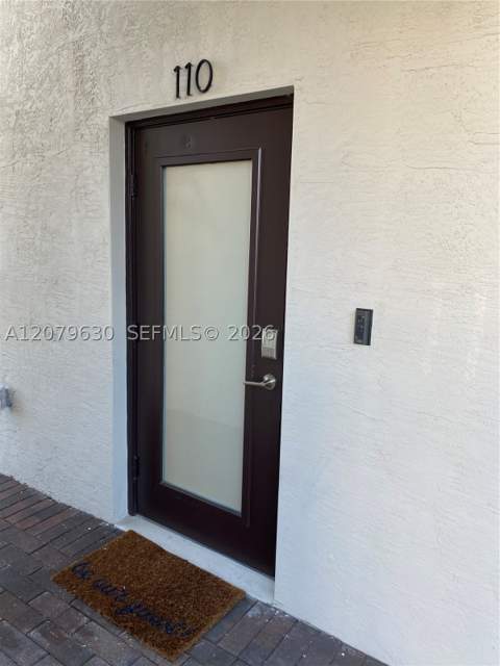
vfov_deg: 67.3
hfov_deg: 53.1
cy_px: 333
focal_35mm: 26
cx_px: 250
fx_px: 501
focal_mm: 4.25
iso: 32
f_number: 1.8
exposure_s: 1/123
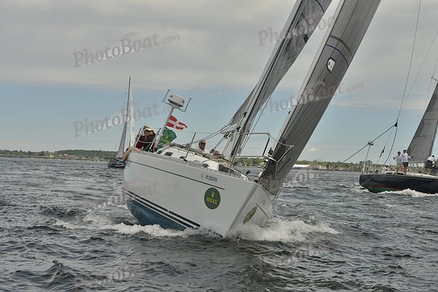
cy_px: 146
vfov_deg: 19.5
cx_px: 219
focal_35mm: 70
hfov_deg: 28.8
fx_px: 852
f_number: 9
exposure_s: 1/1600
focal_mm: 70
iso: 280
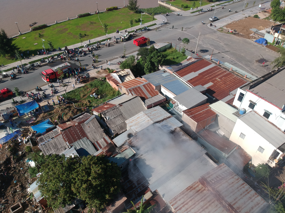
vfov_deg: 54.9
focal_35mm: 25
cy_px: 106
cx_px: 142
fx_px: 206
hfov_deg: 69.4
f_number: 2.6
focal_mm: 4.49
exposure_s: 1/1000
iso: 100
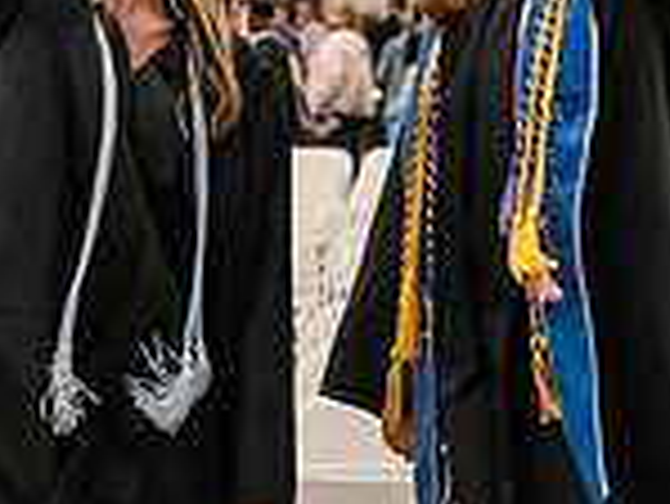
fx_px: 3254
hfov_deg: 11.7
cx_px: 427
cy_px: -232
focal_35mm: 168
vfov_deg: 8.7
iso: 2500
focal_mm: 45
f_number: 3.5
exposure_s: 1/200
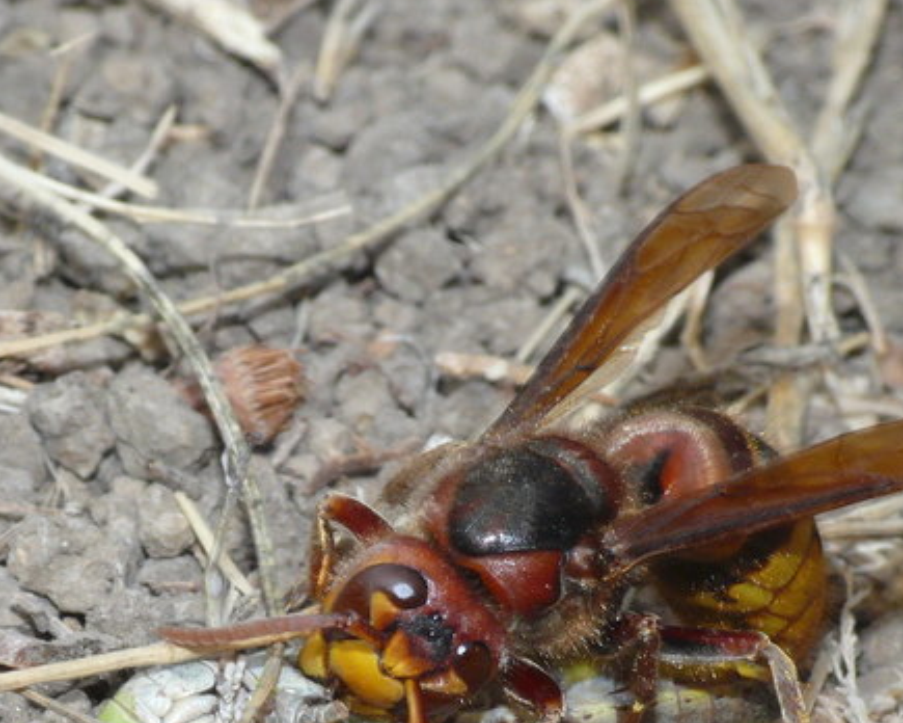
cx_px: 470
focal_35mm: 249
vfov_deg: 6.2
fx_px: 6655
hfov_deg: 7.8
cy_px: 582
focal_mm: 27.6
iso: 200
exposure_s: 1/125
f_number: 11
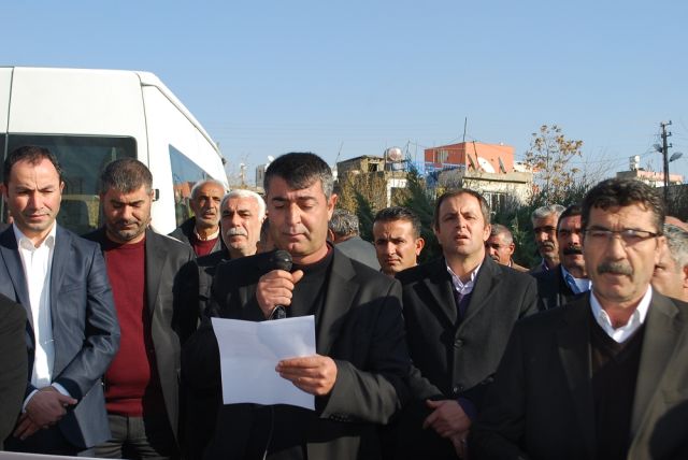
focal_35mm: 48
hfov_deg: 41.1
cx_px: 344
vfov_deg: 28.1
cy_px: 230
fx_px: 918
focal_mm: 32
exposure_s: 1/200
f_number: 6.3
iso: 100
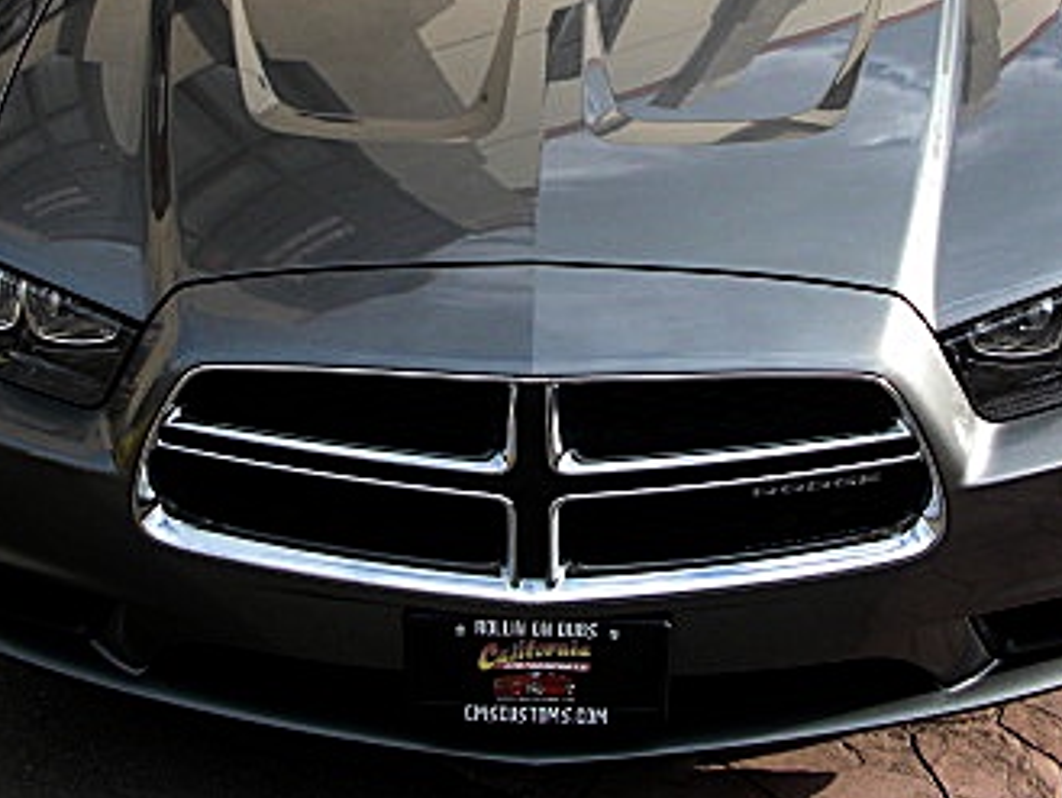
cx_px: 539
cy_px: 113
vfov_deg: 20.7
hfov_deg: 27.8
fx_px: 2148
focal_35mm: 70
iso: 50
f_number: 2.8
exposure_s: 1/320
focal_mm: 6.3
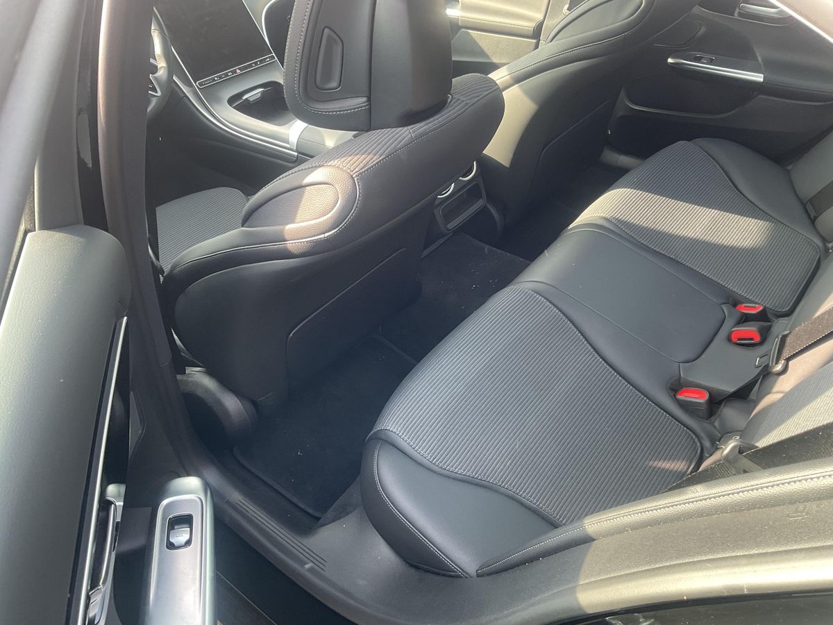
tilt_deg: -39.6
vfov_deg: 48.2
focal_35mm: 29
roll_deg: +4.9
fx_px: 698
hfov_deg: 61.7
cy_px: 312
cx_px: 416
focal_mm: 3
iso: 40
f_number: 1.8
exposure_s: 1/60
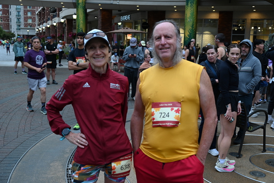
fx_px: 305
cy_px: 92
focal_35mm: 40
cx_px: 137
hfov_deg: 48.4
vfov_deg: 33.4
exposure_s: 1/160
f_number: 5
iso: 400
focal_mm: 40
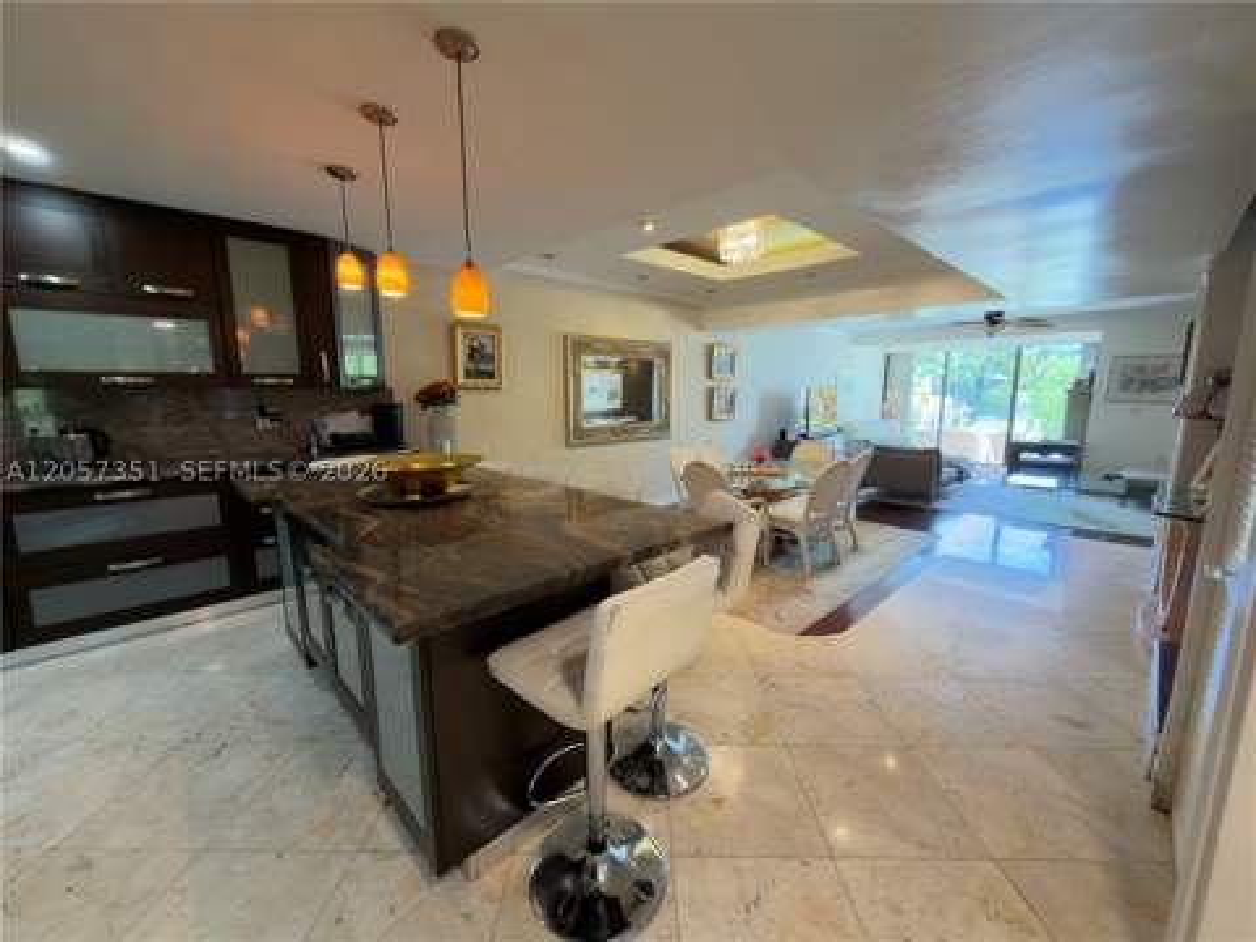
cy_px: 471
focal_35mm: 14
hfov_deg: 102.1
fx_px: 508
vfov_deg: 85.7
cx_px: 628
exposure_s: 1/30
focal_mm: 2.22
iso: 64
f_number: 2.2
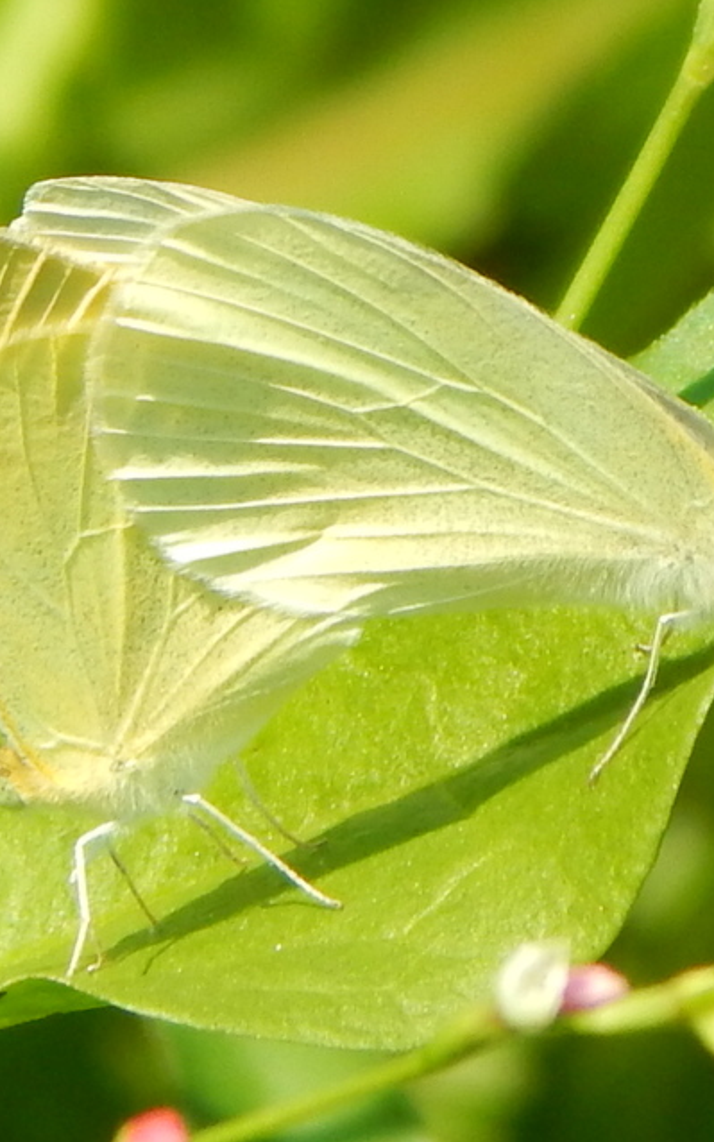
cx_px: 384
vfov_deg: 3.0
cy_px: 571
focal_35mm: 699
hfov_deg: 1.9
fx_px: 21753
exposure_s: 1/400
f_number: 5.8
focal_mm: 88.6
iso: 125
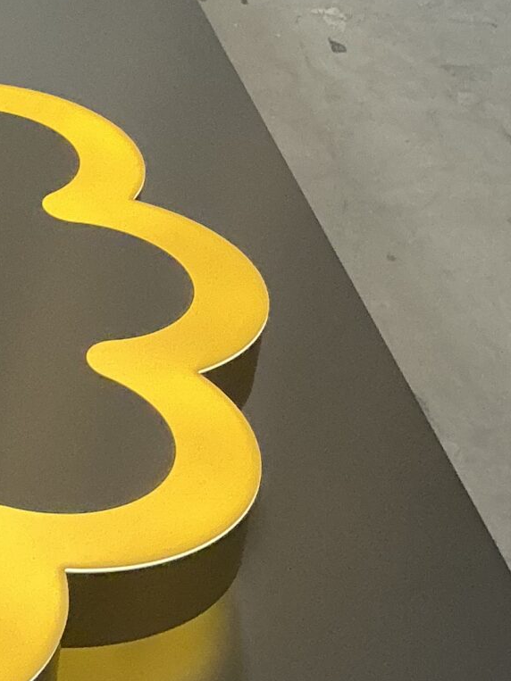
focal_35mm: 94
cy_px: 245
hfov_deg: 14.6
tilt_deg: -30.0
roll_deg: +2.8
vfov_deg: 20.8
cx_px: -261
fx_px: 1851
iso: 125
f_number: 1.8
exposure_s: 1/60
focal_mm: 3
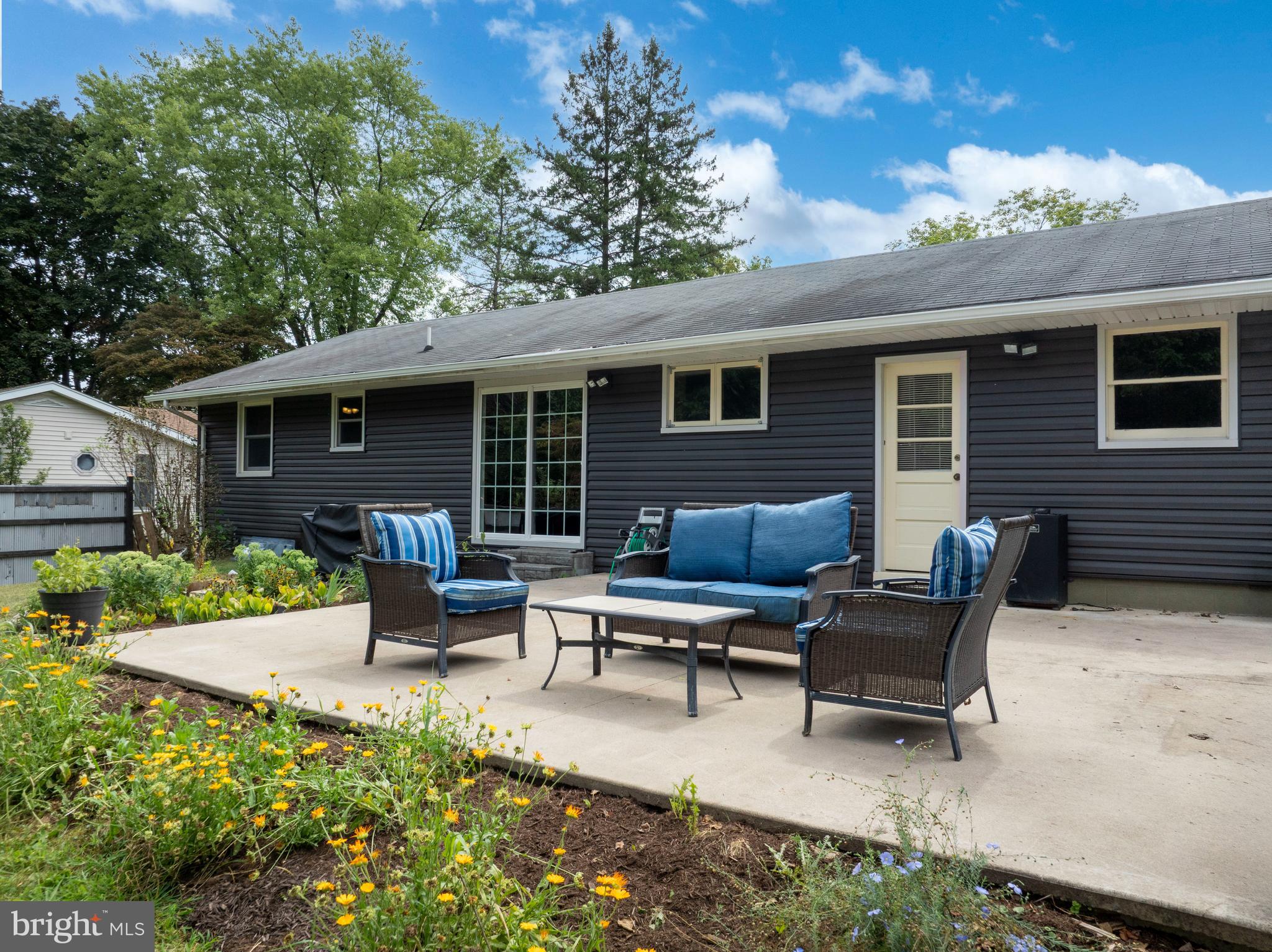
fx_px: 881
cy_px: 476
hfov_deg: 71.6
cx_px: 636
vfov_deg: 56.8
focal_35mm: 24
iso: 100
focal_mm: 12.29
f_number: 7.1
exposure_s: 1/240
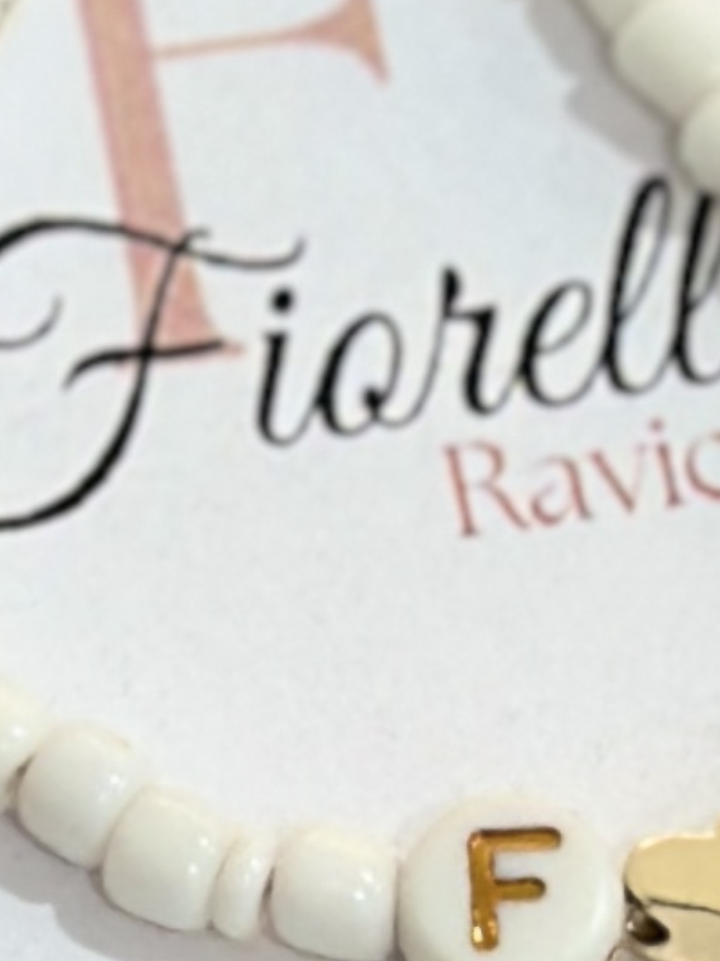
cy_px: 647
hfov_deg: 6.7
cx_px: 442
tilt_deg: -41.1
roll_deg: -0.8
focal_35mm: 222
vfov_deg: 8.9
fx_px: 6159
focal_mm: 6.86
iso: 100
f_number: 1.78
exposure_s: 1/60
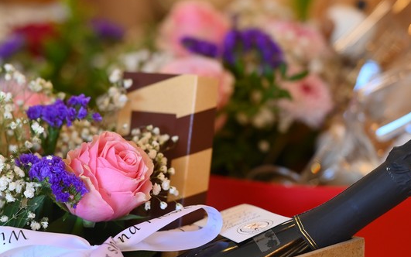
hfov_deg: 8.8
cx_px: 161
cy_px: 159
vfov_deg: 5.5
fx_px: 2666
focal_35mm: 238
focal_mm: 155
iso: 800
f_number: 2.8
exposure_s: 1/160
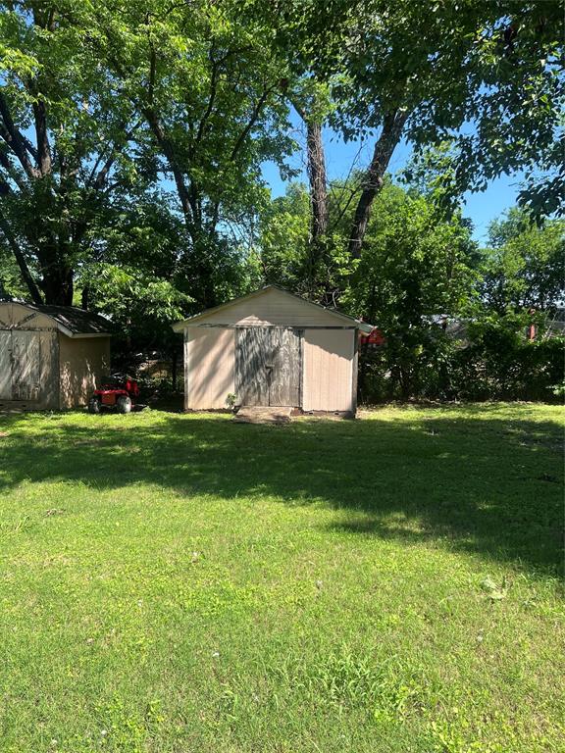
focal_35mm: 26
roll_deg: -1.2
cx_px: 282
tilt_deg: -4.6
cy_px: 376
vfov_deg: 67.3
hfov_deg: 53.1
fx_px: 566
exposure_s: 1/1621
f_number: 1.5
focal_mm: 5.7
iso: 50
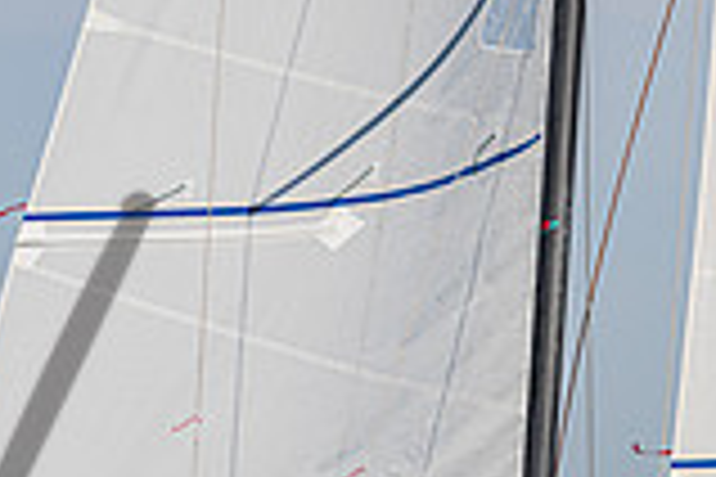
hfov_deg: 2.5
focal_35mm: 812
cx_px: 198
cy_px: 704
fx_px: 16149
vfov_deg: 1.7
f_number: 5.6
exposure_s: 1/4000
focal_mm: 220
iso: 320
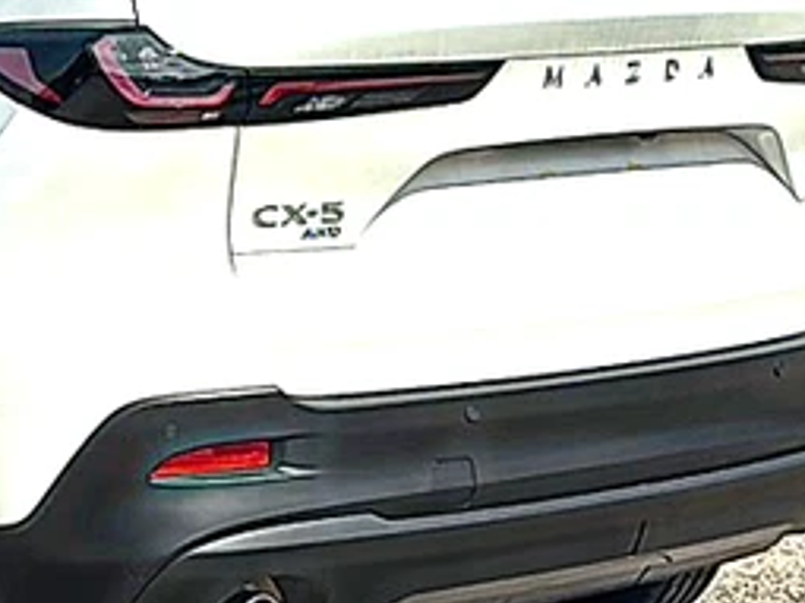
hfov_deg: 17.8
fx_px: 2487
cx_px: -63
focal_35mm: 107
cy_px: 197
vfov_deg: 13.8
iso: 80
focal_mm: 6.86
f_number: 1.78
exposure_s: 1/9091
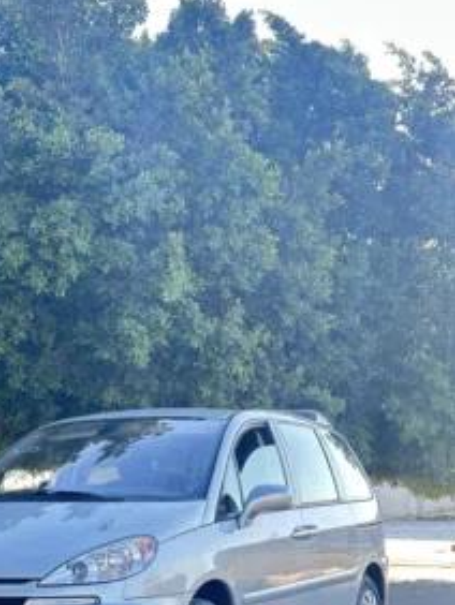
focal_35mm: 68
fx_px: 1190
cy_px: 348
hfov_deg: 21.5
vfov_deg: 28.5
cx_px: 137
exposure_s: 1/251
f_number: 1.78
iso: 64
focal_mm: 6.86
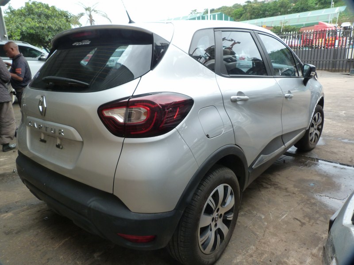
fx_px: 256
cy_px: 132
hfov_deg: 69.4
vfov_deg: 54.9
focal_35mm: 25
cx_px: 177
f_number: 4
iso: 125
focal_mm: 4.5
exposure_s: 1/125
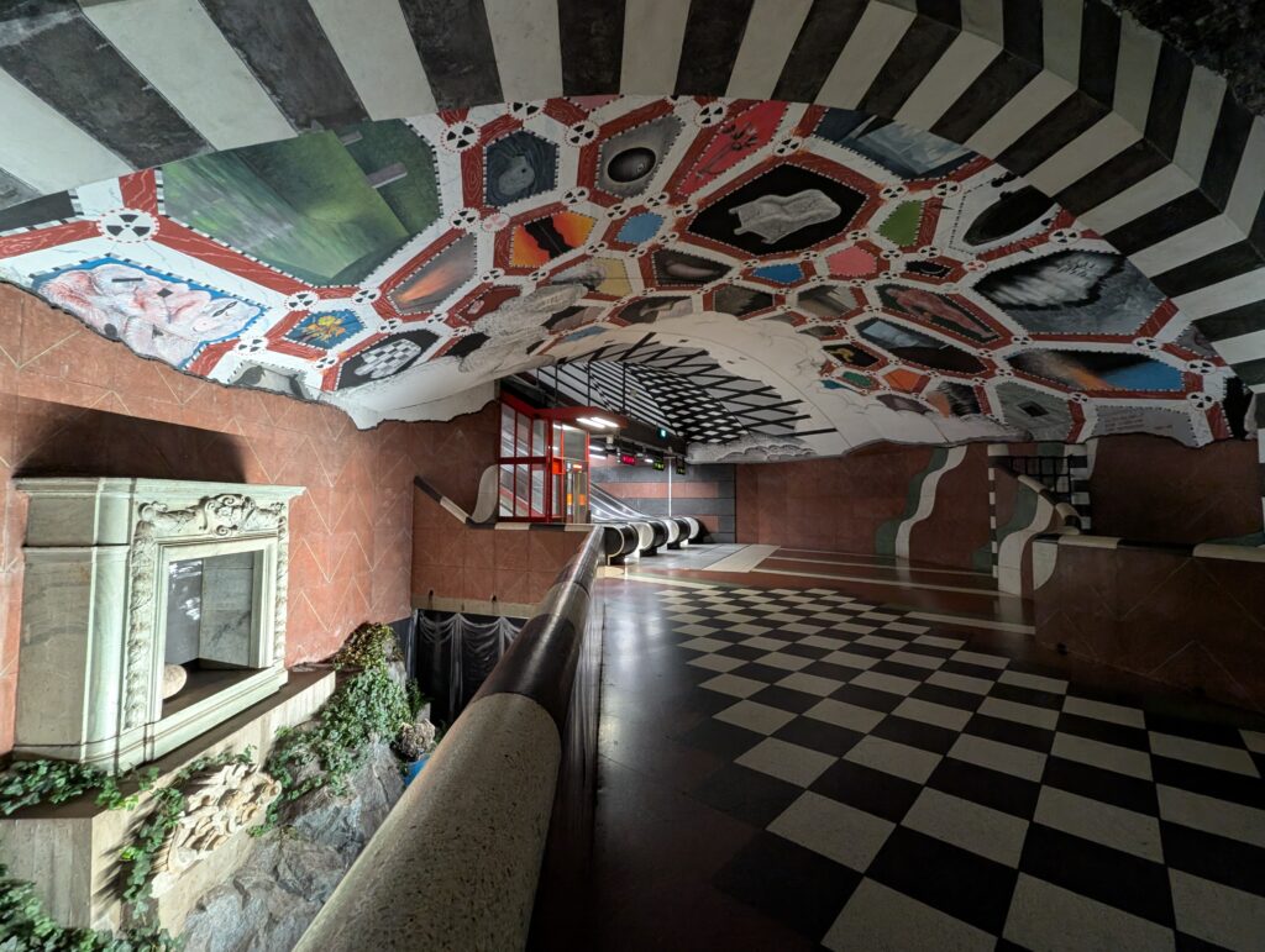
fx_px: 476
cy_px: 476
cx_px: 632
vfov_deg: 90.1
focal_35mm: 13
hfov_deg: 106.1
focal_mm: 1.95
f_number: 2.2
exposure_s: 1/25
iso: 290
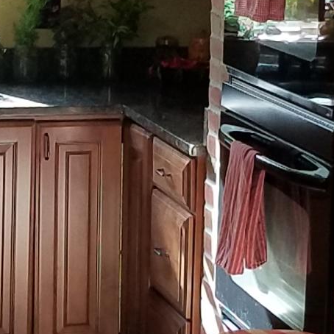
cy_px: 65
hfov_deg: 11.5
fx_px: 1659
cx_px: 104
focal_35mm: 152
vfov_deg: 11.5
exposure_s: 1/60
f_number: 1.7
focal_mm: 4.2
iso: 160
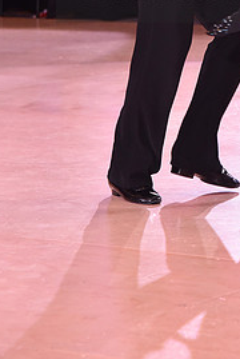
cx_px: 241
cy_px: -21
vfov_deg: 8.6
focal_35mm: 237
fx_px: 2364
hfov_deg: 5.8
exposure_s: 1/250
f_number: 6.3
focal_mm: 110
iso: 2500
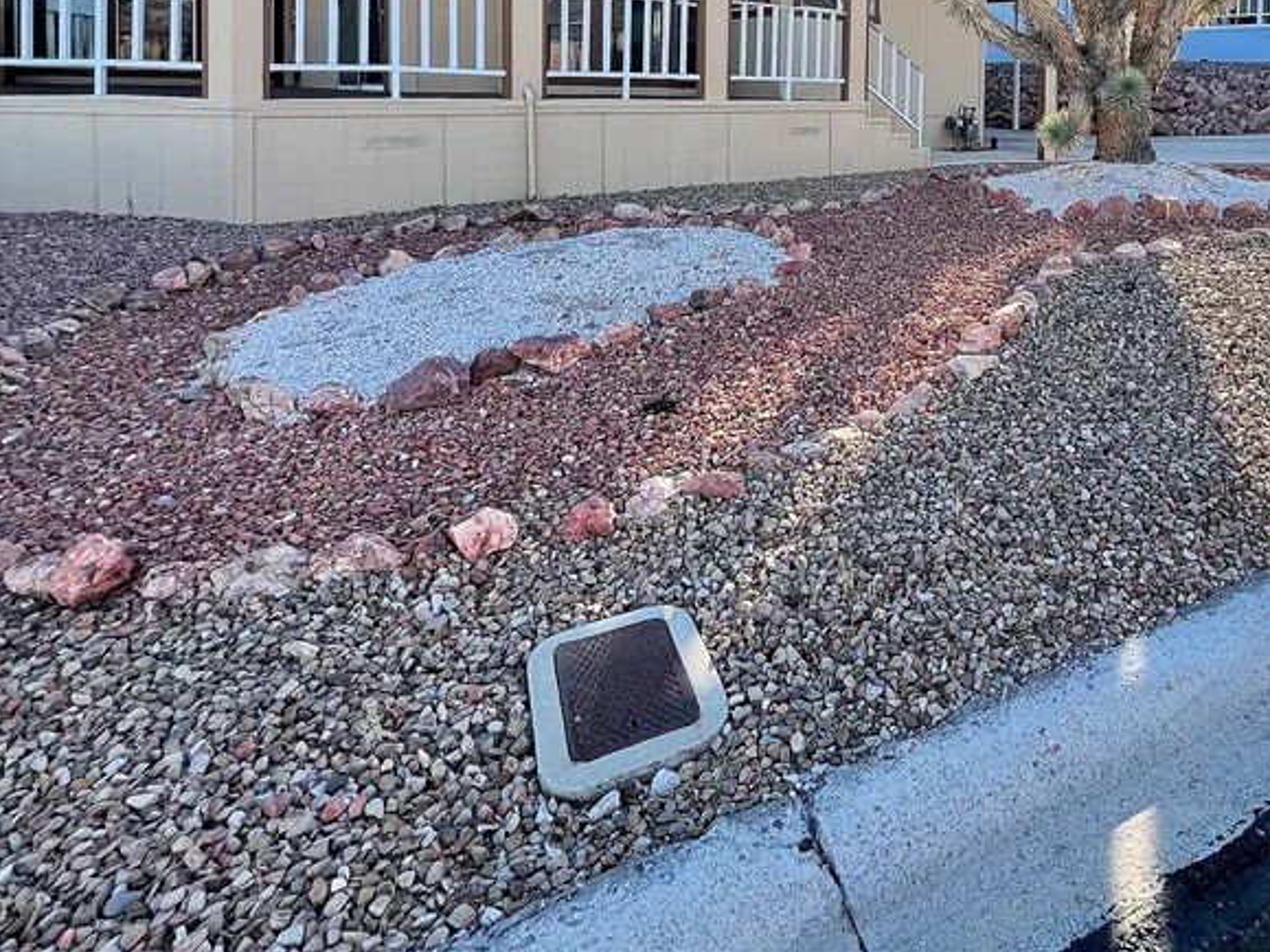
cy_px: 112
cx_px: 910
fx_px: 844
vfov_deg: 52.4
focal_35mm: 23
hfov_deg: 70.3
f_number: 1.8
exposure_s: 1/273
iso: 32
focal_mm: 1.57
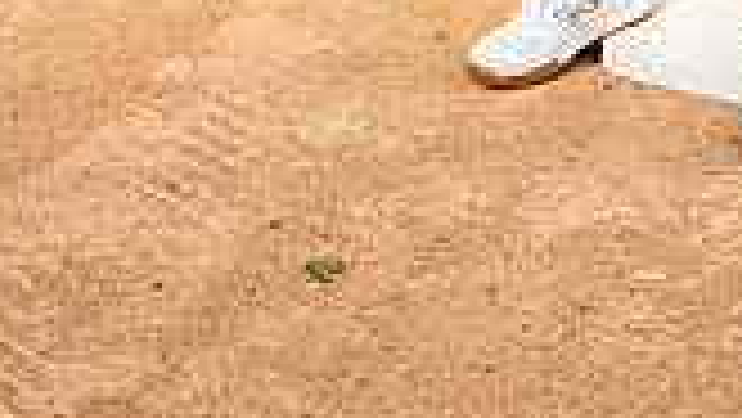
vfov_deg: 9.4
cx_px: 477
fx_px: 2303
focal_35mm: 117
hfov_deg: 18.3
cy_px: -553
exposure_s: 1/250
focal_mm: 41
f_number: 4
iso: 100
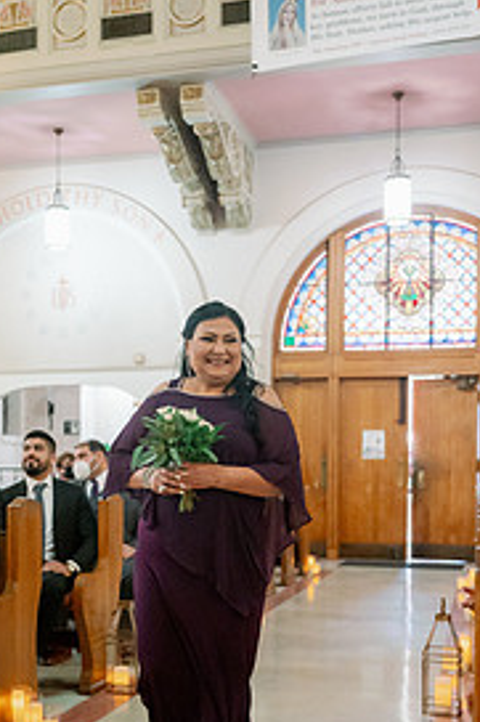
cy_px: 486
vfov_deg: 37.1
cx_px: 190
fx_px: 1061
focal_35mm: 53
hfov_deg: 25.4
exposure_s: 1/200
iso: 4000
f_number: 2.8
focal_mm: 32
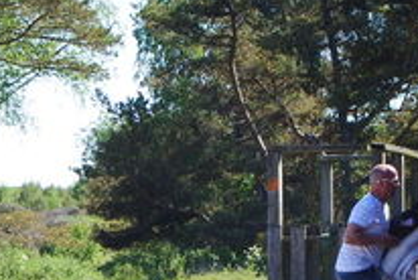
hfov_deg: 11.0
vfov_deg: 7.4
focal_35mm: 186
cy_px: 165
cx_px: 151
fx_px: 2163
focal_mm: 32
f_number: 10
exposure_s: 1/160
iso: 200
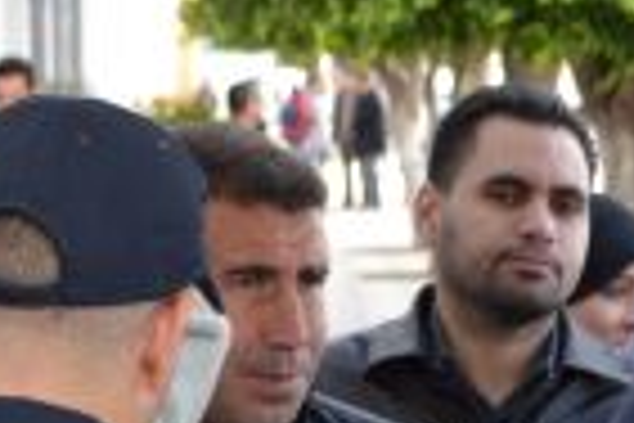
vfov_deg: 3.7
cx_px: -567
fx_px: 6608
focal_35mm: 375
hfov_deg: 5.4
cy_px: 189
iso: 360
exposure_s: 1/125
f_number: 5.6
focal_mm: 55
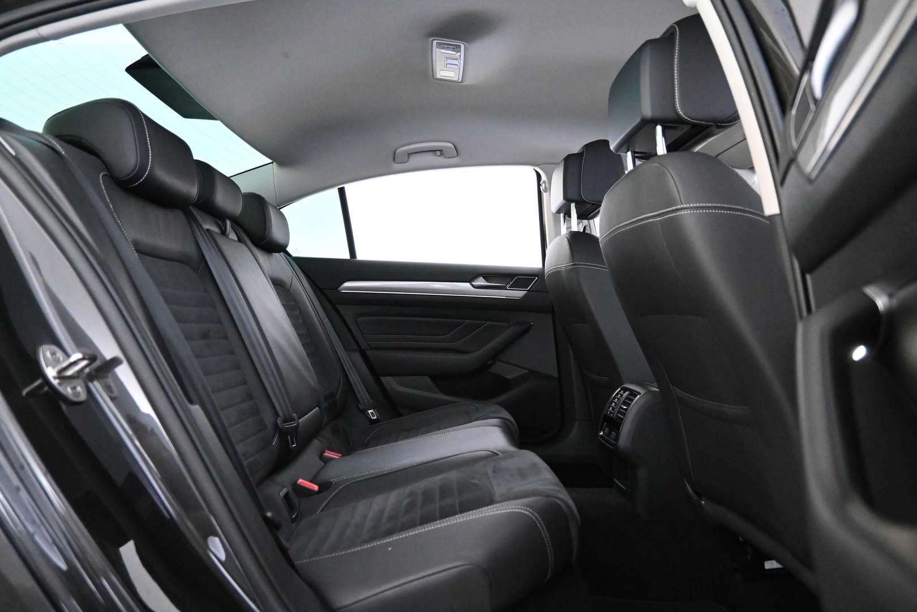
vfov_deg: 53.1
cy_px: 306
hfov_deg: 73.7
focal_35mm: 24
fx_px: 611
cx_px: 458
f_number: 3.5
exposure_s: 1/30
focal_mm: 16
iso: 6400
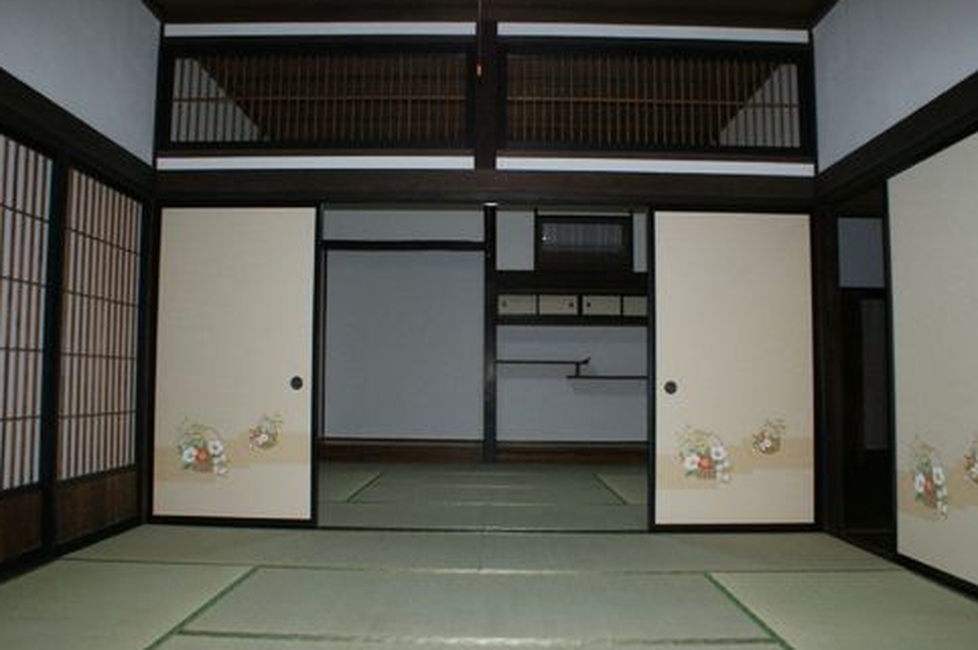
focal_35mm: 28
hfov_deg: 65.5
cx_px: 497
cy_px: 323
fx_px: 760
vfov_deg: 46.3
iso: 400
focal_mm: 18
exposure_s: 1/60
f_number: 5.6
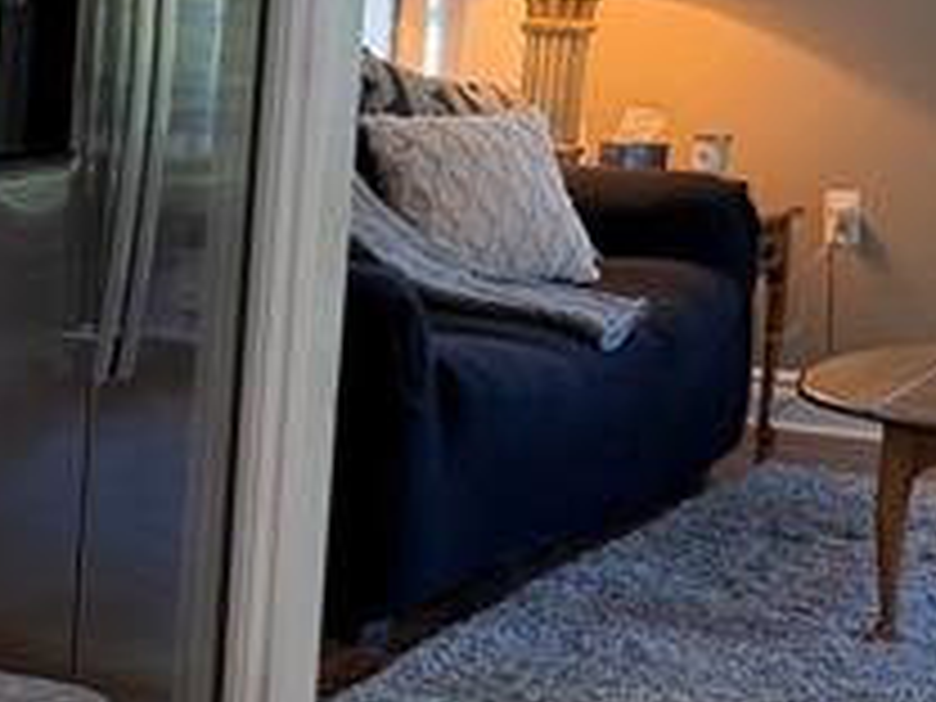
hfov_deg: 13.9
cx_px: -981
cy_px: 315
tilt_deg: -9.0
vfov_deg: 12.6
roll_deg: -0.5
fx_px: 3191
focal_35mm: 118
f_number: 1.78
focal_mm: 6.76
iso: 250
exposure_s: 1/120
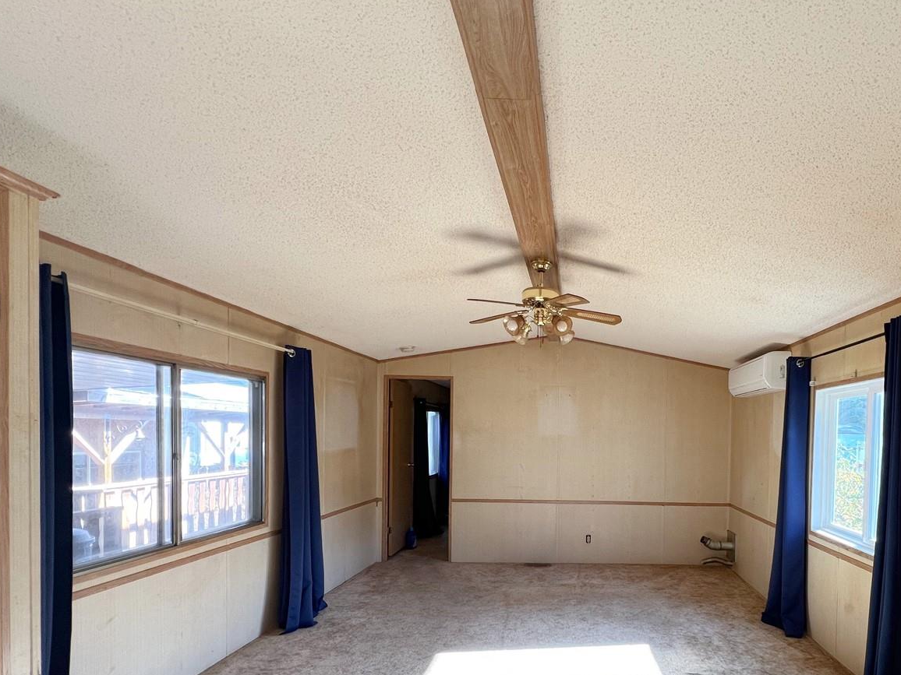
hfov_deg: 84.7
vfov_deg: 69.6
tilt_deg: -0.6
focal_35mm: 18
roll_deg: -0.6
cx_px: 600
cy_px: 450
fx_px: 469
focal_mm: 1.57
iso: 125
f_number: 1.8
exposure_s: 1/99
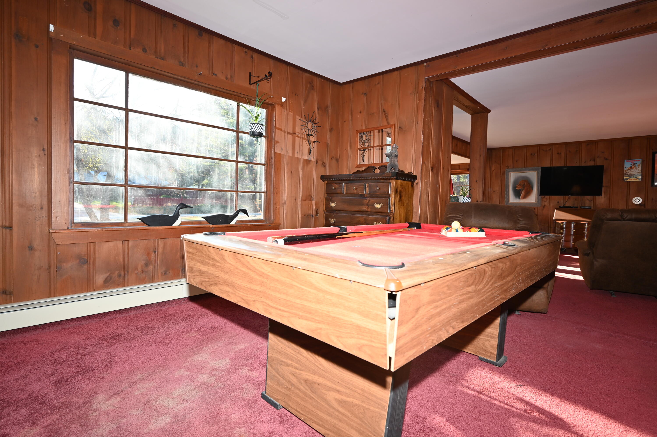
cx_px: 328
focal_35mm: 18
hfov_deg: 88.5
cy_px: 218
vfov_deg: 65.9
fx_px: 337
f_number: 5
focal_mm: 18.5
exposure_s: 1/100
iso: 200
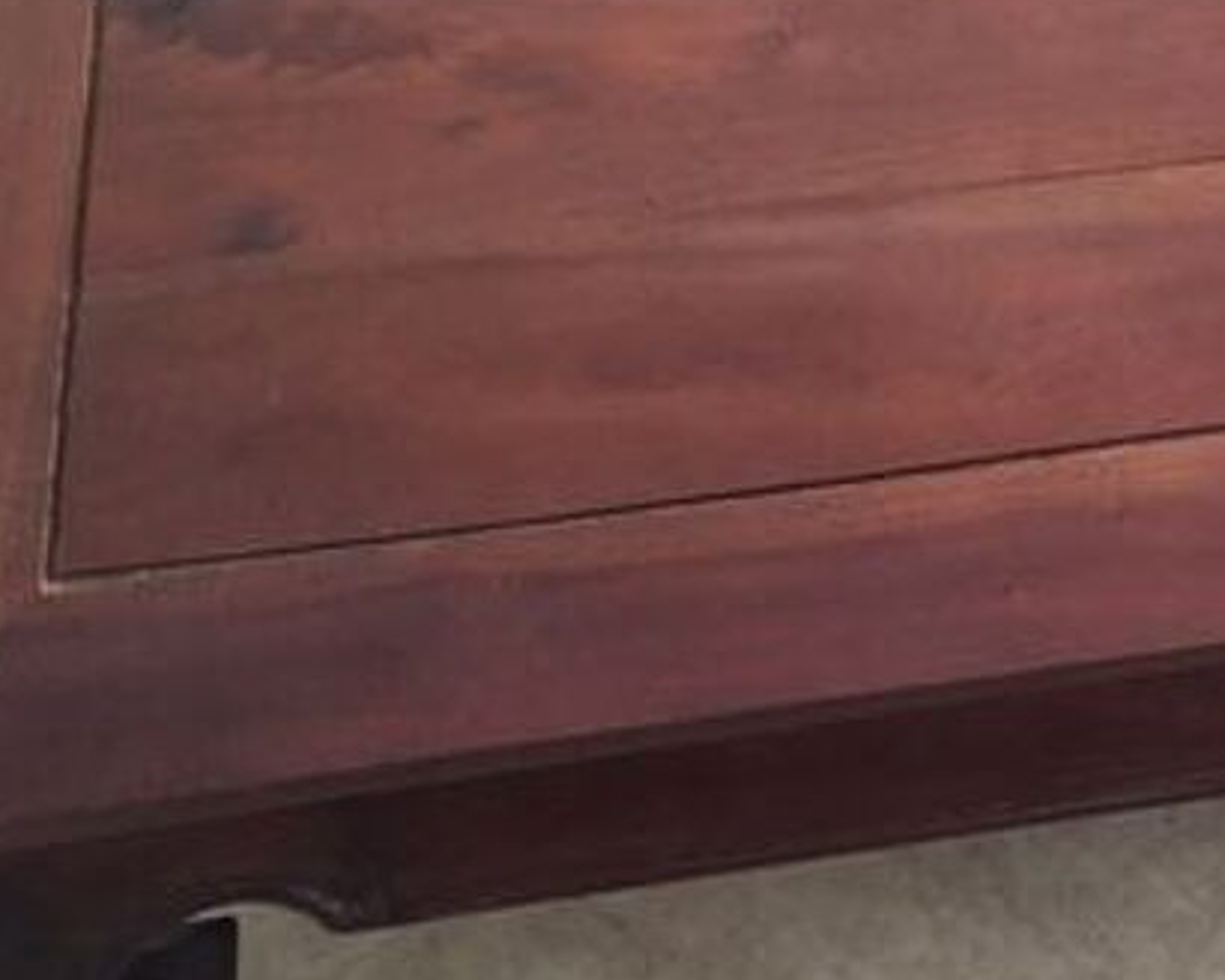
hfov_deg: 26.3
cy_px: 409
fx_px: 2502
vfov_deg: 22.1
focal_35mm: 69
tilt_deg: -49.3
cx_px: 1183
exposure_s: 1/17
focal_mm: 4.15
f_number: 2.2
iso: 250
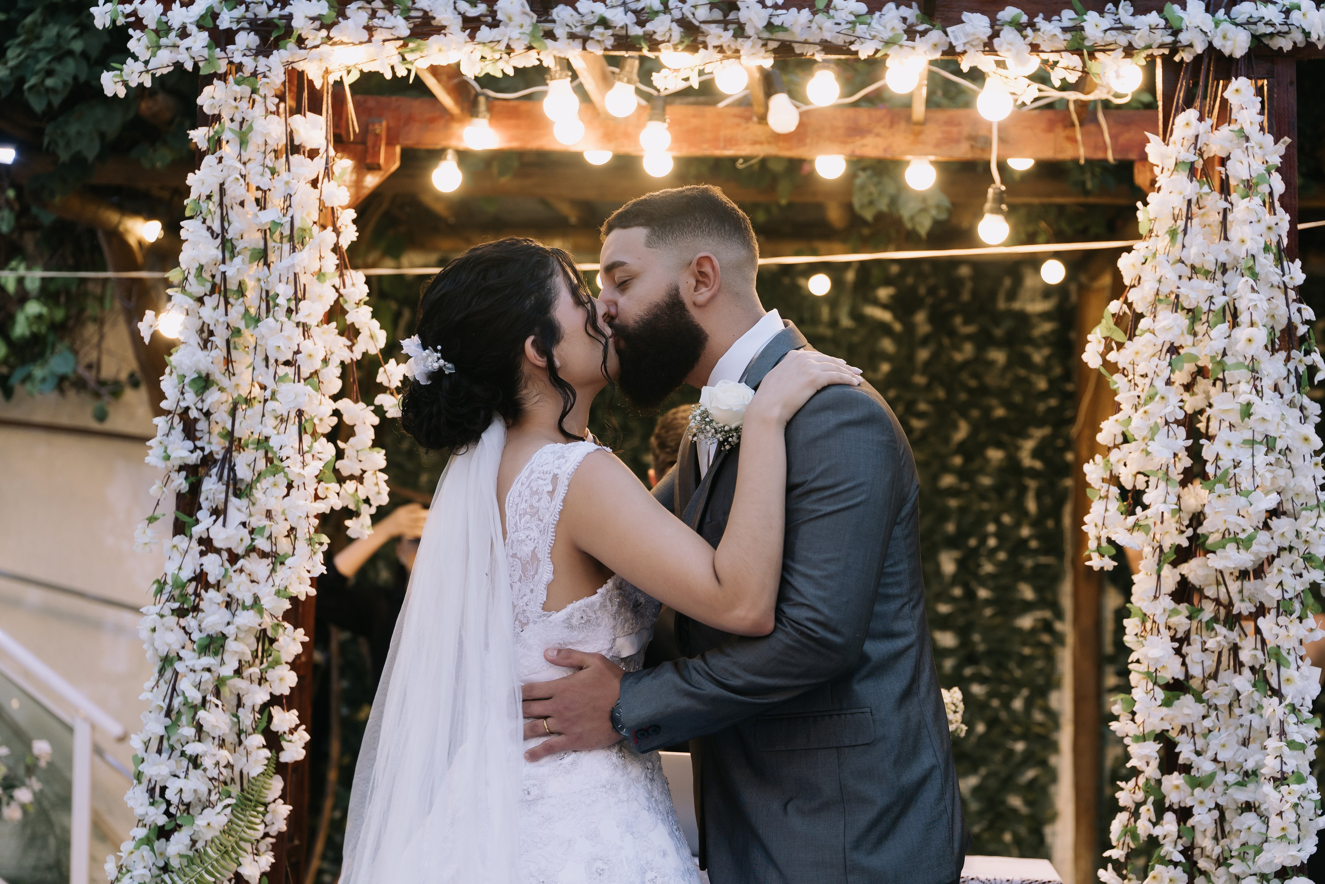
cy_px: 442
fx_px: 2171
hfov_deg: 33.9
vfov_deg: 23.0
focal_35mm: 59
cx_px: 662
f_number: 3.2
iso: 800
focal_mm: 57
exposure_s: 1/125
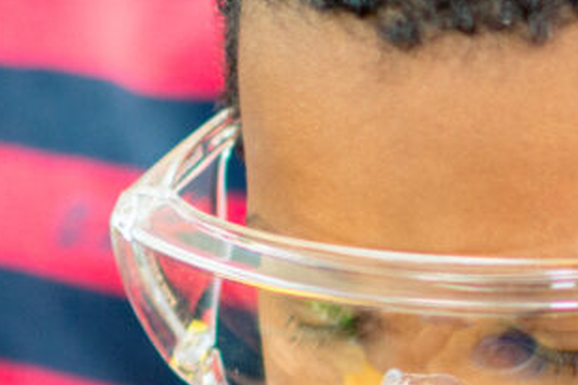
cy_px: 592
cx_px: 602
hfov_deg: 3.7
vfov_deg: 2.4
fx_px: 9055
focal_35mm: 564
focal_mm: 85
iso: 400
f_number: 1.4
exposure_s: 1/200
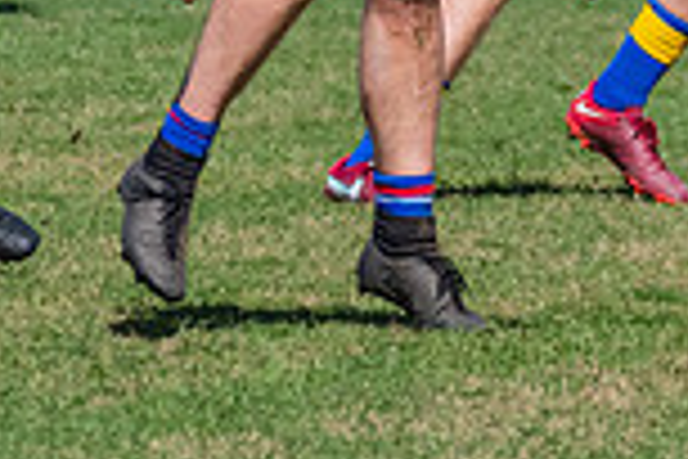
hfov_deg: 1.5
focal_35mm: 1394
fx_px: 26639
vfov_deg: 1.0
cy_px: -310
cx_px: 845
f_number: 9
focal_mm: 240
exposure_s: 1/1600
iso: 800
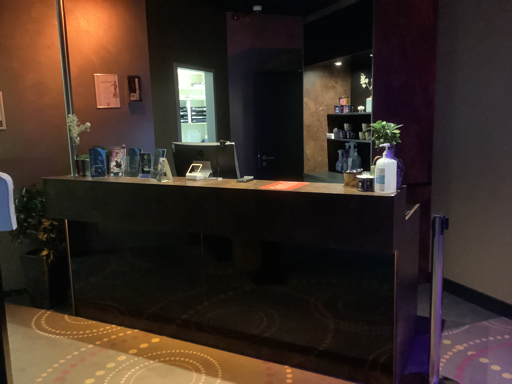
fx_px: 459
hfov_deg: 58.4
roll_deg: +1.0
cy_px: 192
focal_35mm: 31
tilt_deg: -9.8
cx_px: 256
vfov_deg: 45.4
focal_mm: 3.3
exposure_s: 1/17
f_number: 2.4
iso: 800
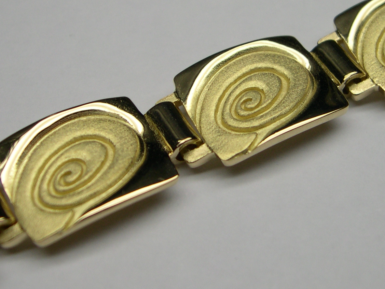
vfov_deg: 20.1
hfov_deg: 26.6
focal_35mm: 73
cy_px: 91
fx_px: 812
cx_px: 226
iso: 100
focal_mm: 8
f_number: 2.8
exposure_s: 1/630
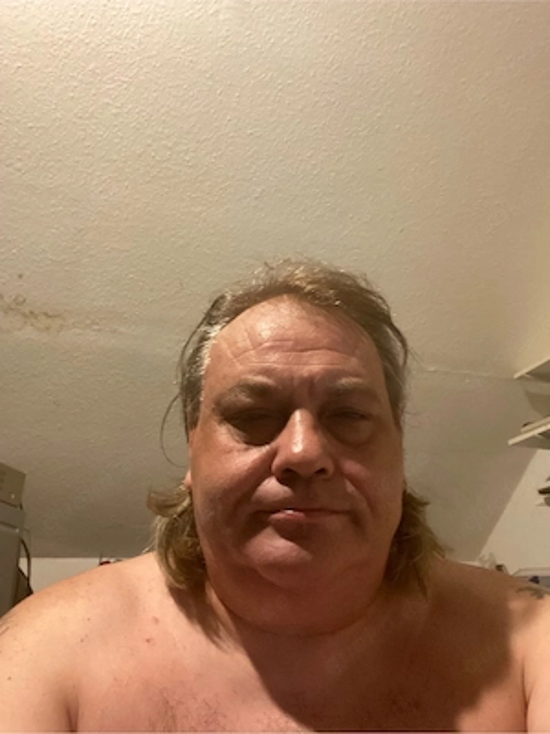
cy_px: 367
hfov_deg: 46.8
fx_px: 636
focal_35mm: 30
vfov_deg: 60.0
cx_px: 275
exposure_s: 1/17
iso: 800
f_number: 2.2
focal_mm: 2.71
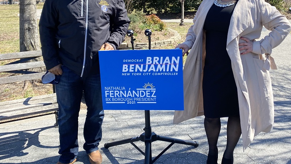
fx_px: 270
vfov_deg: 33.1
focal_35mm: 35
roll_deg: +0.4
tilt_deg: -7.1
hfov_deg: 56.4
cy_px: 43
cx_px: 165
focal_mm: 4.25
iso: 32
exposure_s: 1/990
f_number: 1.8
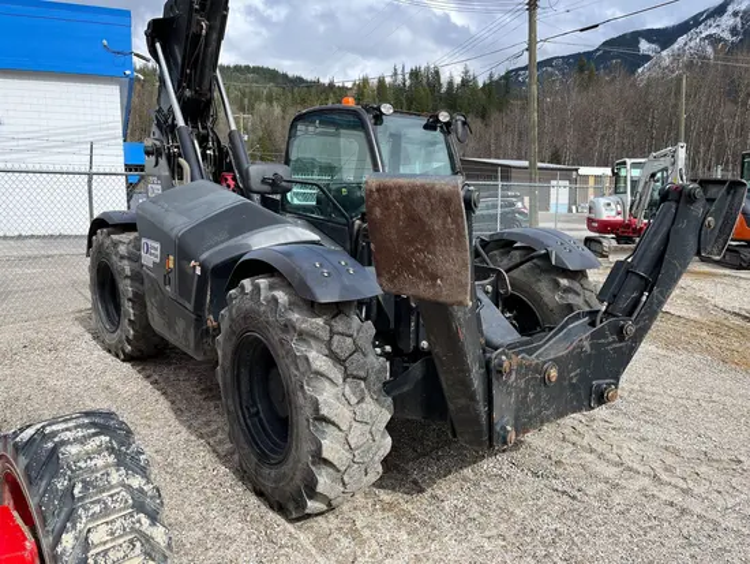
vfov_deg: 53.1
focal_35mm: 26
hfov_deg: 67.3
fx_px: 564
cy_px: 282
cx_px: 375
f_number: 1.6
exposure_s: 1/1497
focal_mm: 5.1
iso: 50
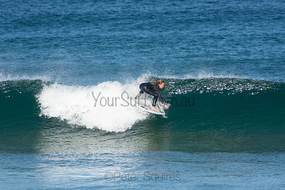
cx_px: 142
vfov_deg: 2.3
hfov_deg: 3.4
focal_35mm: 600
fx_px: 4751
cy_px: 95
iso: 250
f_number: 5.6
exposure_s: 1/1250
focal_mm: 400
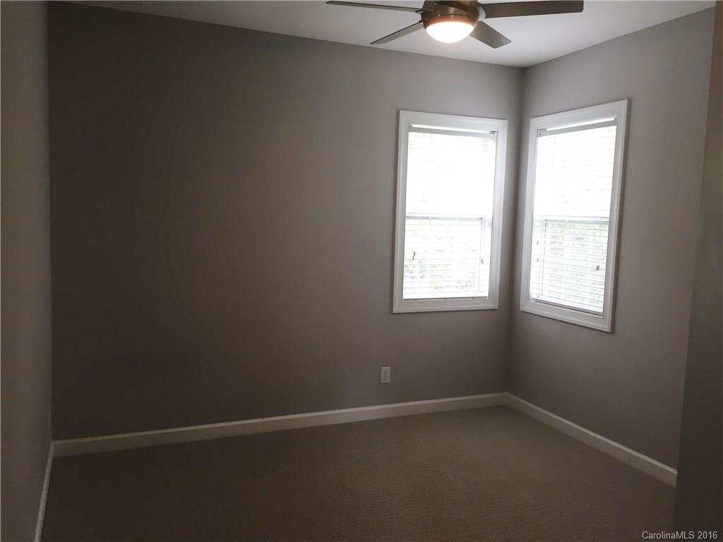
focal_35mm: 29
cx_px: 362
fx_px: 606
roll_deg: -2.9
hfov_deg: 61.7
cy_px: 271
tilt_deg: -5.2
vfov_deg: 48.2
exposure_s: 1/30
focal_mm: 4.15
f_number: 2.2
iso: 40
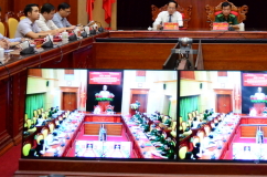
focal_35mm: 75
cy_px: -23
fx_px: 555
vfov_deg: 17.4
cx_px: 194
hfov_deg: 26.8
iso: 2500
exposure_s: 1/80
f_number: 3.5
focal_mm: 22
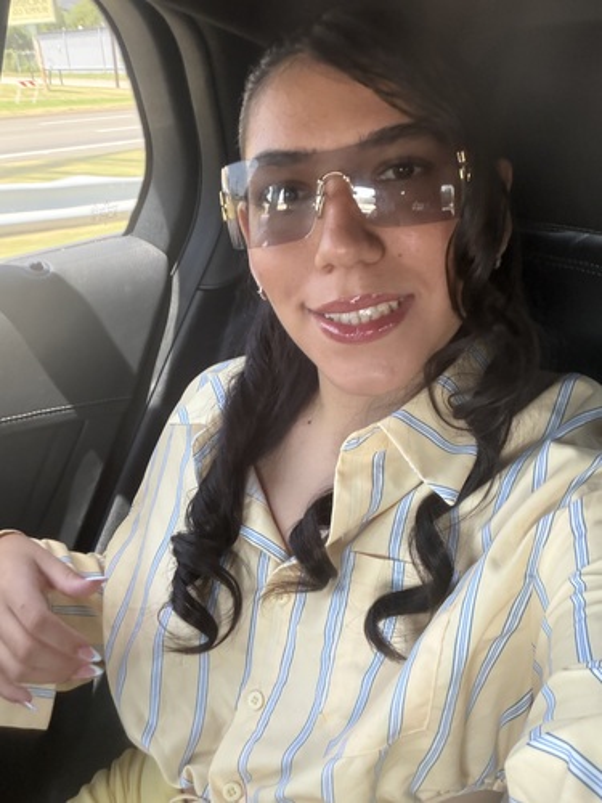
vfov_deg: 60.0
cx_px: 301
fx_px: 696
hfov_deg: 46.8
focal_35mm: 30
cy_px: 402
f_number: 1.9
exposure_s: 1/60
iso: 160
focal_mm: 2.71
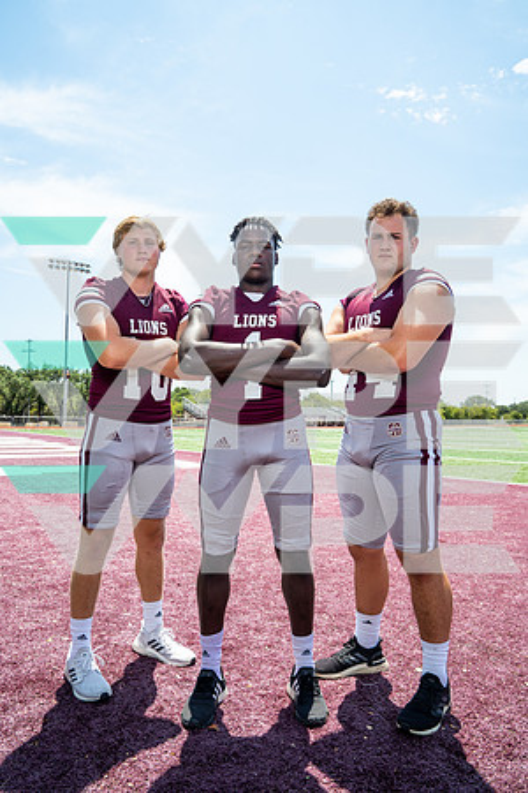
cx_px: 264
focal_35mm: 24
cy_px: 396
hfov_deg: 53.1
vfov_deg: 73.7
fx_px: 528
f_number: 8
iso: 100
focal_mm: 24
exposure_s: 1/125
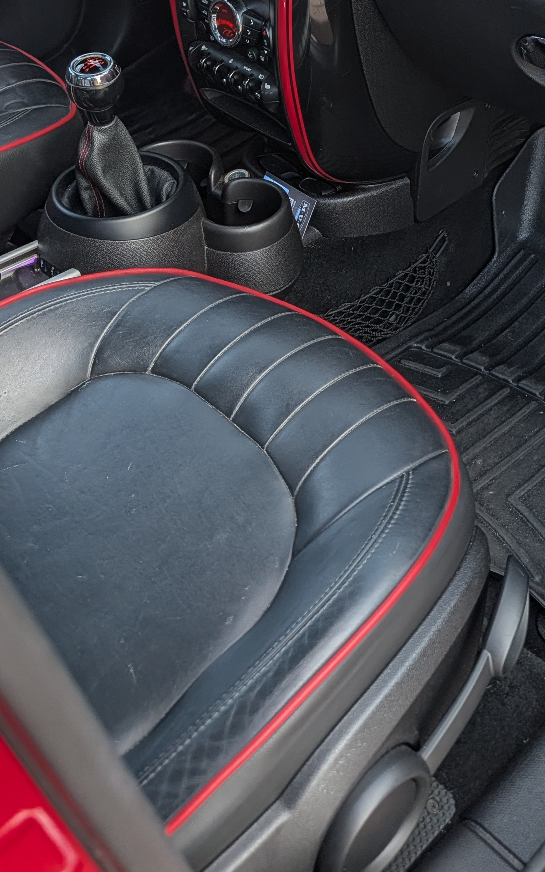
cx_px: 431
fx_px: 1117
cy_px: 112
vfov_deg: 40.0
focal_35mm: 47
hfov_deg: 26.9
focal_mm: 6.9
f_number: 1.68
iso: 18
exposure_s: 1/218
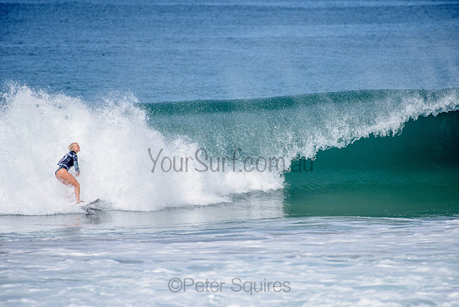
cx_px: 230
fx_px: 6376
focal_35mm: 500
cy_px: 154
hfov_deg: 4.1
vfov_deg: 2.8
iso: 250
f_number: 6.3
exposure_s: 1/2500
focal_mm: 500
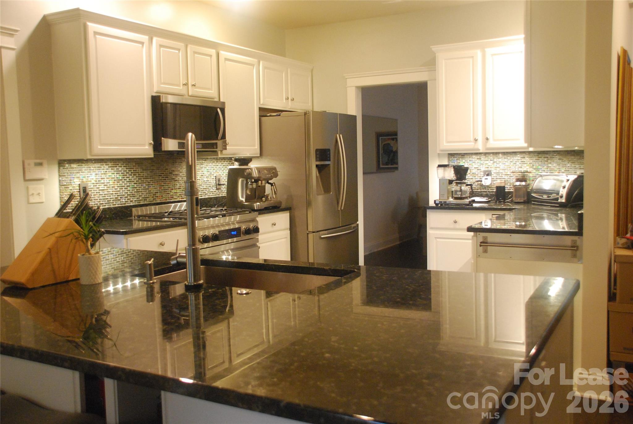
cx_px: 316
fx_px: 581
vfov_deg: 40.1
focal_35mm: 33
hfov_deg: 57.2
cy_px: 212
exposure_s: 1/30
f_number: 3.8
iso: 1600
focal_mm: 22
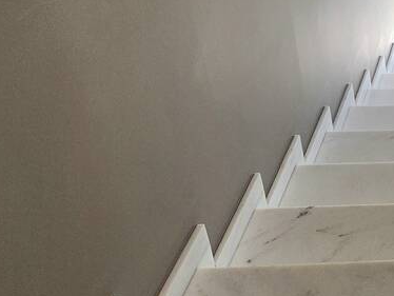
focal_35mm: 50
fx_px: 569
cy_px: -167
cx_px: 577
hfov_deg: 27.5
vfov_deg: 22.8
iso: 50
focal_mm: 2.2
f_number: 2.2
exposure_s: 1/147
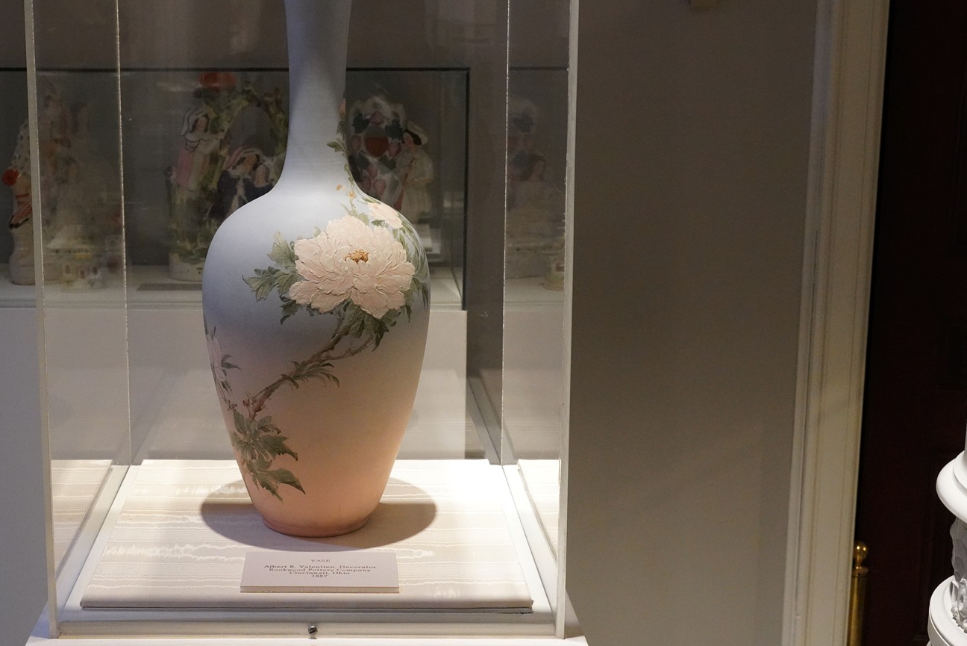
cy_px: 245
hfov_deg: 36.5
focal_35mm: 54
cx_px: 322
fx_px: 1451
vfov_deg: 25.0
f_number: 10
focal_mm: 35
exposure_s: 1/80
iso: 6400
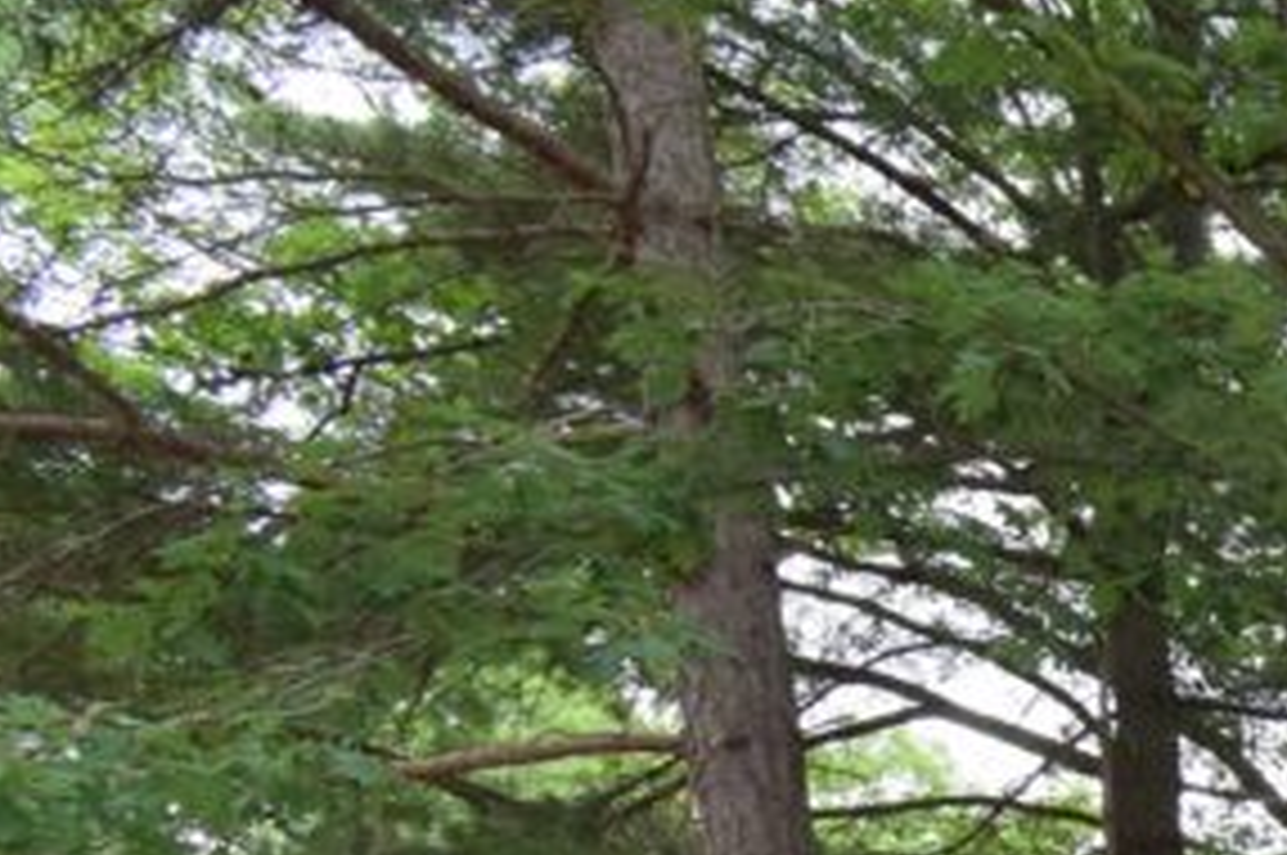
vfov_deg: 18.0
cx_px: 2336
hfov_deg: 21.1
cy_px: 1449
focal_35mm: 63
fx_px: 2250
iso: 320
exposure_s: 1/200
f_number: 7.1
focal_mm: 10
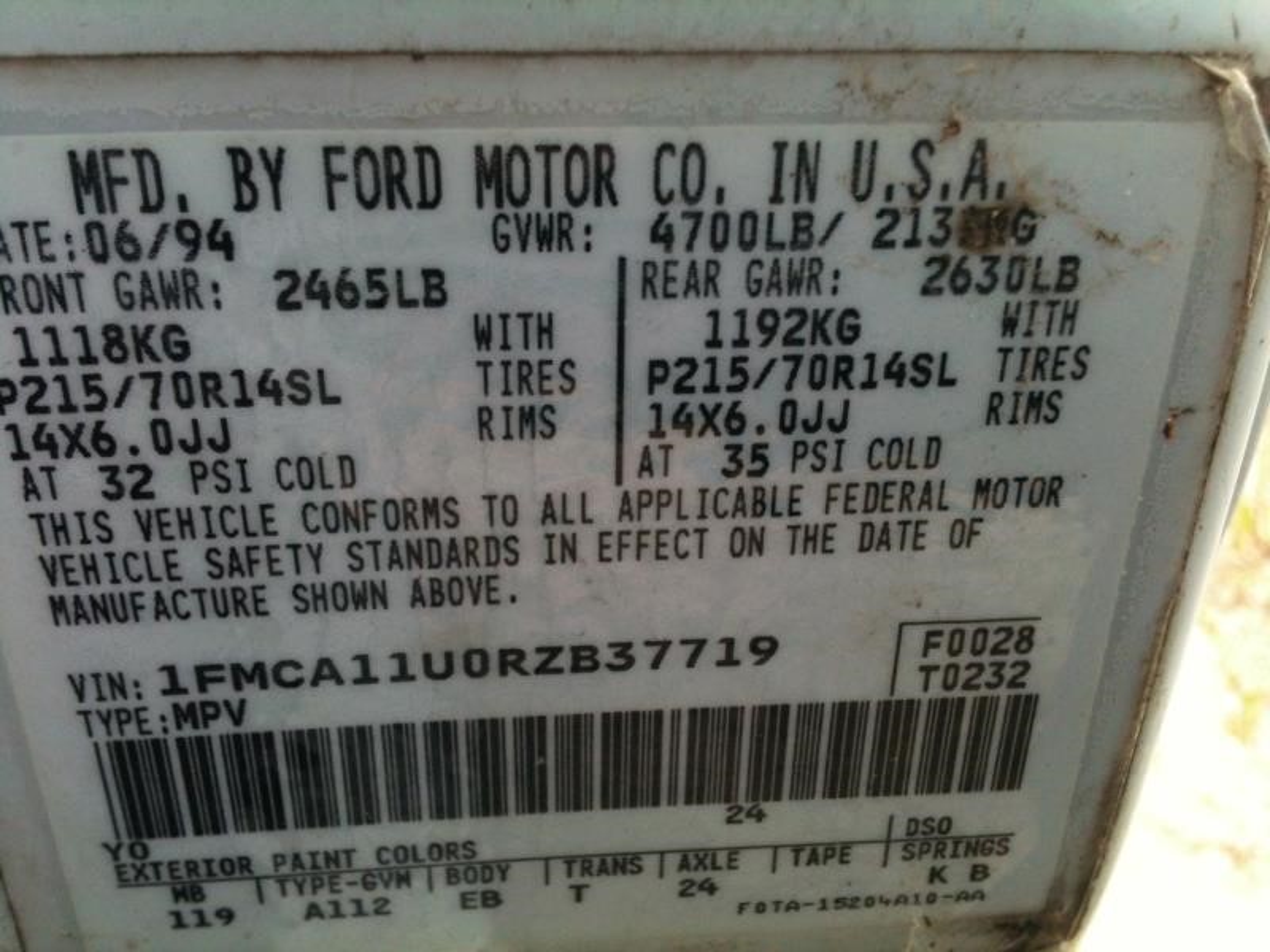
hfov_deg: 52.6
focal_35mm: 35
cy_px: 476
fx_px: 1284
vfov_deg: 40.7
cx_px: 635
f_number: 2.8
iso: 64
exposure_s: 1/203
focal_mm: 3.85
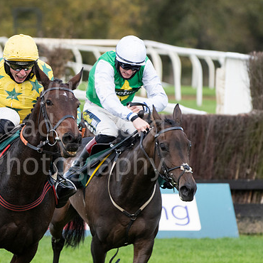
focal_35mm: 580
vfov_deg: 3.0
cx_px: 79
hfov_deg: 3.0
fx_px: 4986
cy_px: 142
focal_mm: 270
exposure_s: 1/1250
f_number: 5.6
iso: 1000
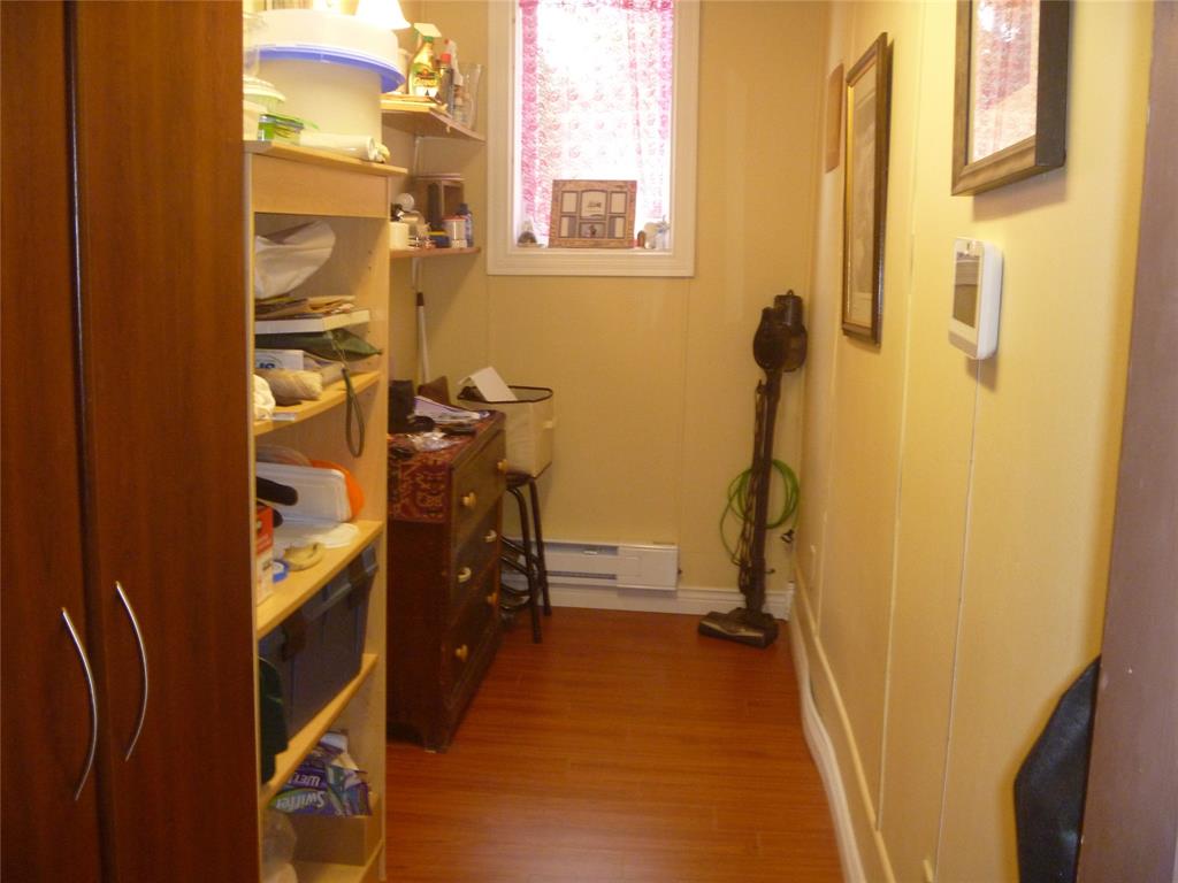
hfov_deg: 52.6
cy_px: 442
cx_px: 589
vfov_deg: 40.7
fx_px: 1191
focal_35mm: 35
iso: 320
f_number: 3.5
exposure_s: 1/30
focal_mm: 6.3
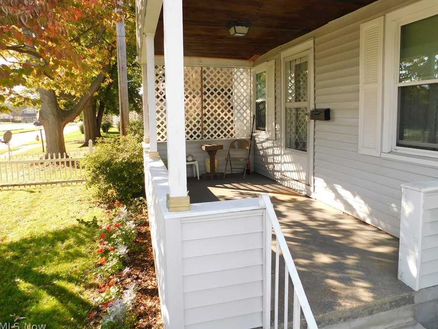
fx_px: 329
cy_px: 149
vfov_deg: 53.0
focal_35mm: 26
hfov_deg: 67.1
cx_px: 244
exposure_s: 1/320
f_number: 3
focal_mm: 4
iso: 125
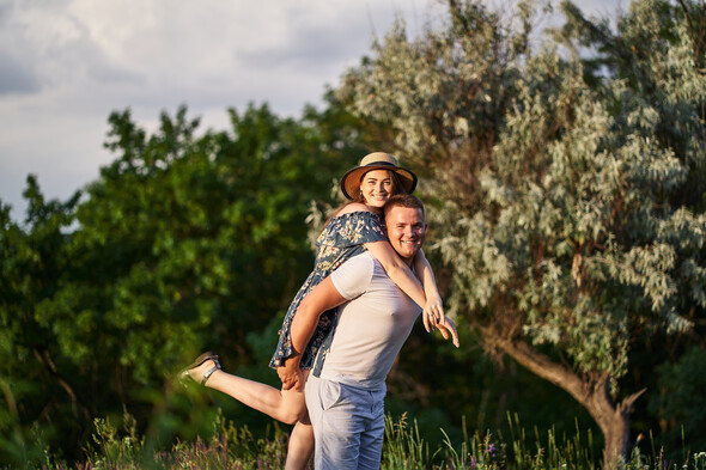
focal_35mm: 85
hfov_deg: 23.9
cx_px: 353
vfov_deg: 16.1
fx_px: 1666
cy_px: 235
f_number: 1.8
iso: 200
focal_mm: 85
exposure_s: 1/3200
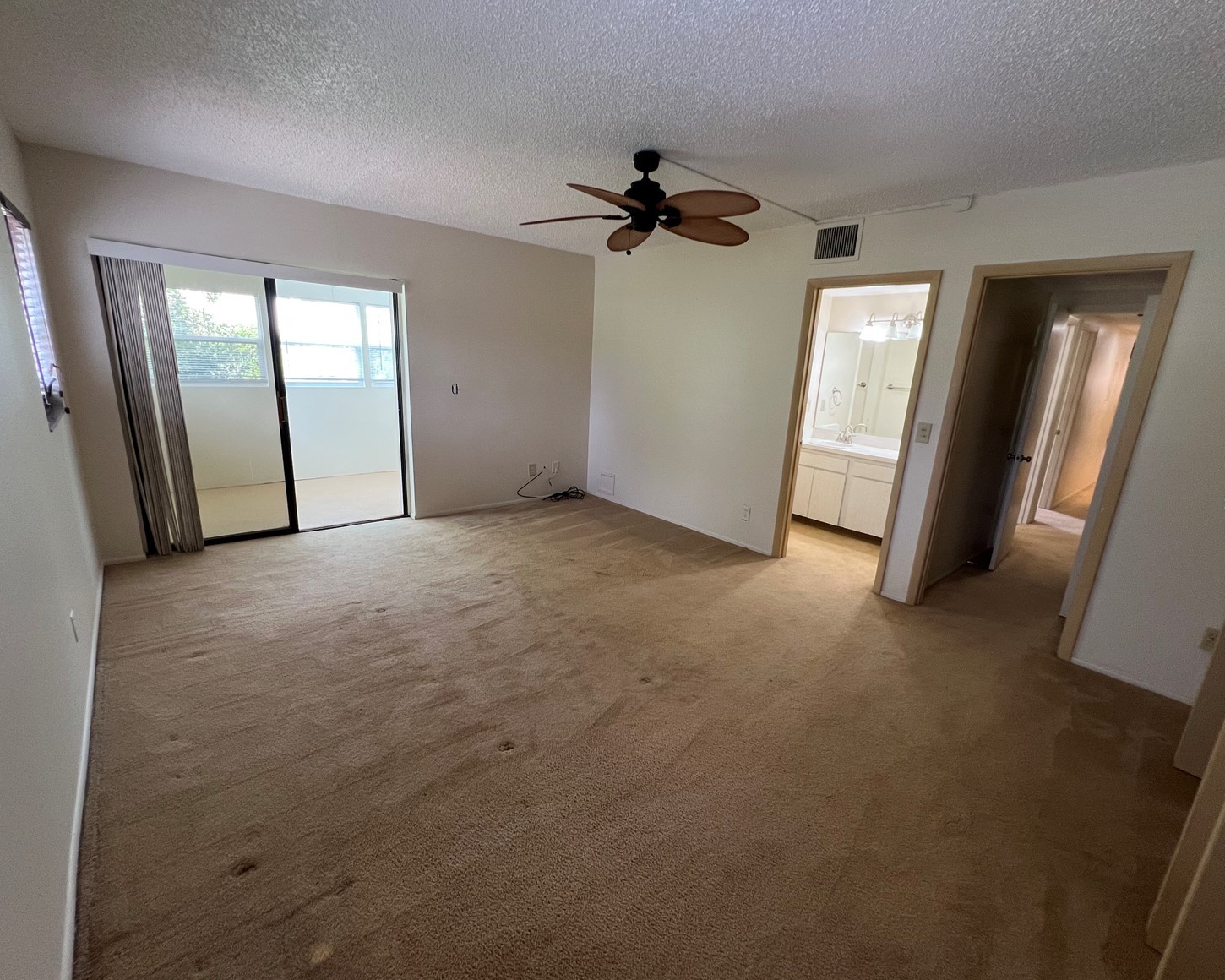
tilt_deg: -15.7
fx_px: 508
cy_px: 503
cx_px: 628
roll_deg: -3.0
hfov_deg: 100.7
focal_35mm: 14
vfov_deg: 88.0
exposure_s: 1/60
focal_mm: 1.57
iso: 160
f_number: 1.8
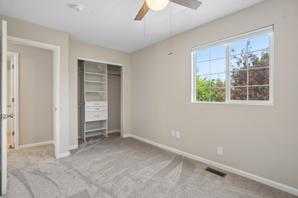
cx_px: 149
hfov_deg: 95.0
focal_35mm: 16
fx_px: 137
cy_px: 99
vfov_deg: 72.0
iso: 400
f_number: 8
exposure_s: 1/15
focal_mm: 11
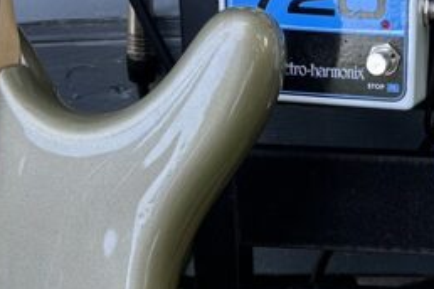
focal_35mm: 99
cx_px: 468
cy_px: 255
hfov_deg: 19.8
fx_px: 1193
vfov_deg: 13.7
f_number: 1.78
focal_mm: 6.86
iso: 80
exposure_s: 1/120
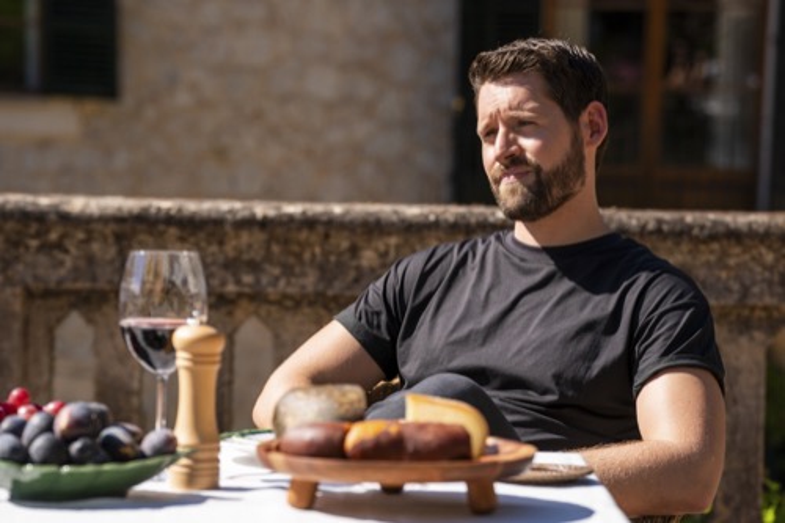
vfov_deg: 10.9
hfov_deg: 16.3
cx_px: 392
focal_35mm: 126
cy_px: 262
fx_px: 2746
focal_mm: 126
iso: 100
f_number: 5
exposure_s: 1/640
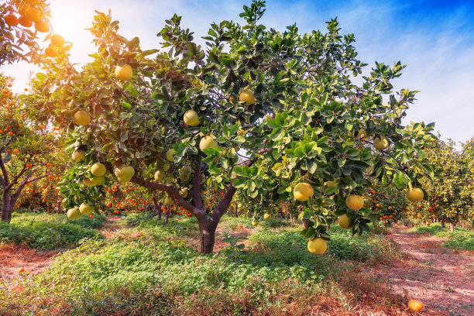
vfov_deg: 53.1
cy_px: 158
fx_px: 316
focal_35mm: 24
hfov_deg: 73.7
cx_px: 237
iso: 200
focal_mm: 24
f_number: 6.3
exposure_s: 1/320
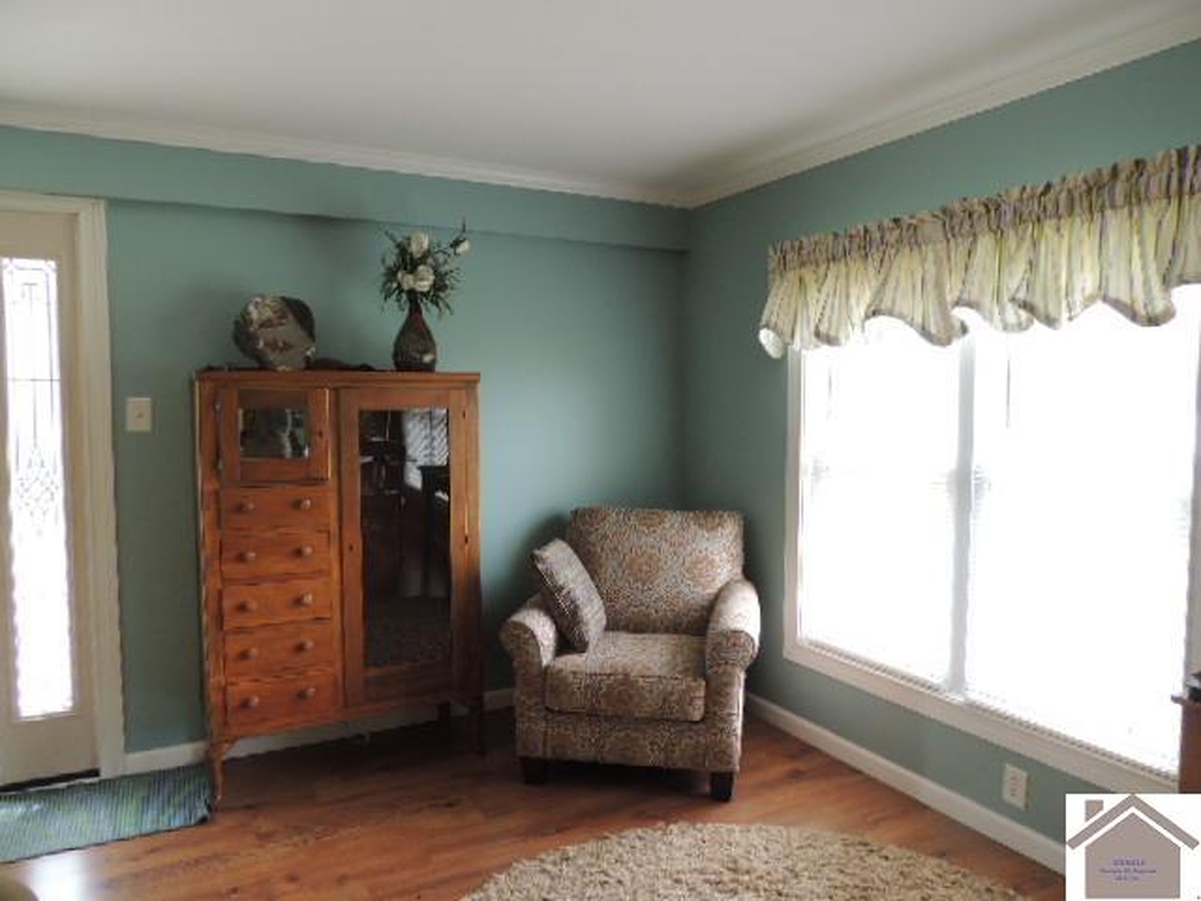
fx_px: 833
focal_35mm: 24
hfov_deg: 71.6
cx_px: 600
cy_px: 450
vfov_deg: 56.8
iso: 110
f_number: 3
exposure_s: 1/30
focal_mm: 4.3
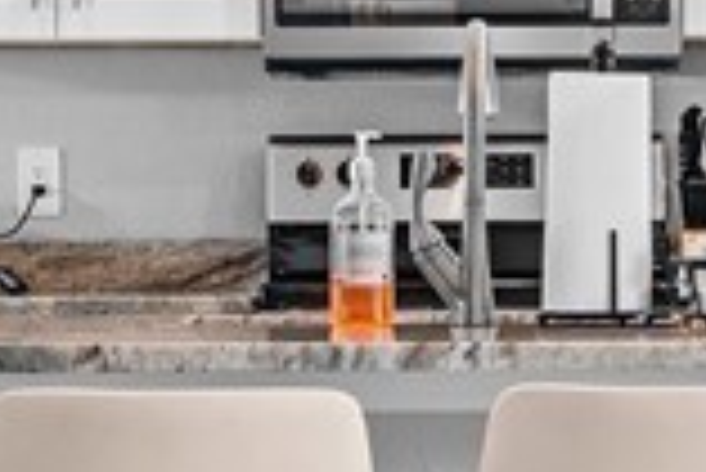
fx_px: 3258
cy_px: 254
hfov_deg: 12.4
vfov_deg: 8.3
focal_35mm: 166
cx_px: 425
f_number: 10
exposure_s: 1/2
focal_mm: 24
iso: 320
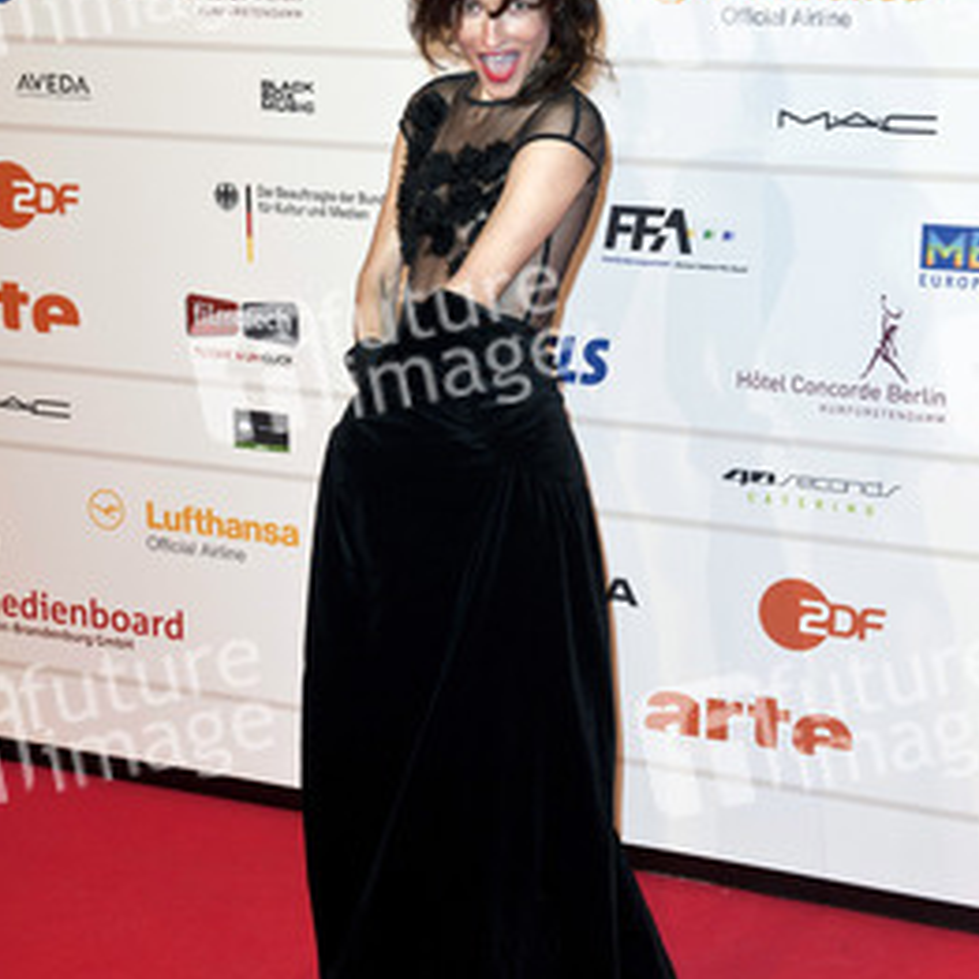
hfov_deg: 26.5
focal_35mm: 65
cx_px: 491
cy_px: 542
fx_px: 2080
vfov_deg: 26.5
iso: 800
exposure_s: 1/250
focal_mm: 50
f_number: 5.6
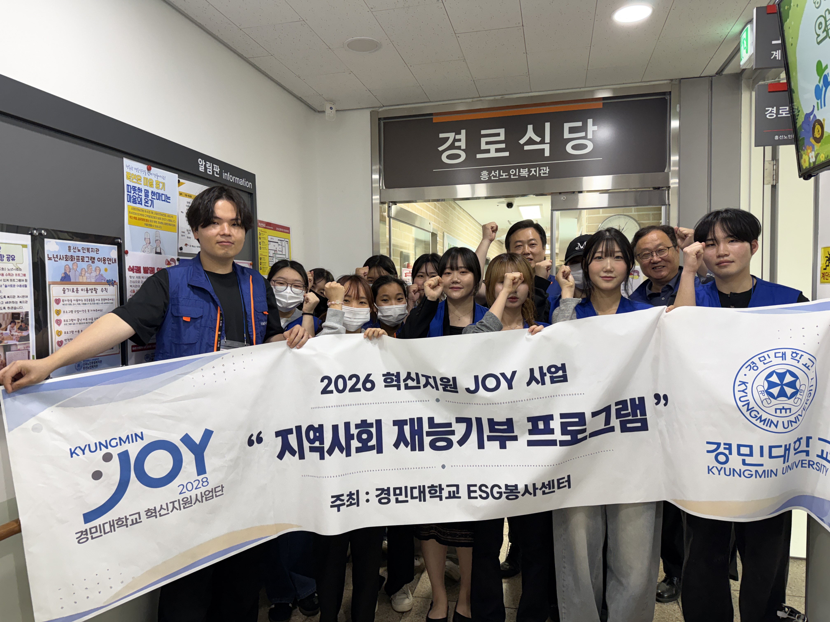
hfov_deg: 71.6
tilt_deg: -2.2
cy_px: 311
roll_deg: +0.3
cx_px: 415
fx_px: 575
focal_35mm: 24
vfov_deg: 56.8
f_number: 1.78
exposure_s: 1/120
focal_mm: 6.76
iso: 200
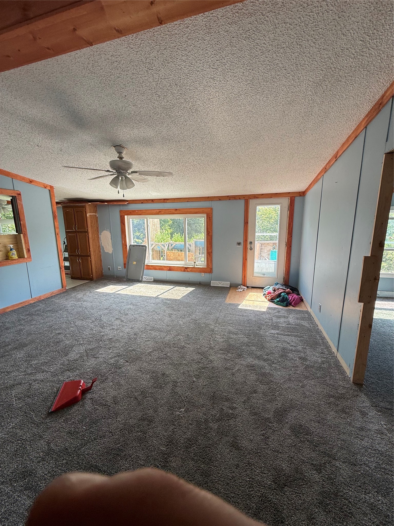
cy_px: 263
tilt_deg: -10.0
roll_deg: -0.5
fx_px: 212
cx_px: 197
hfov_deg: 85.7
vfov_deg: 102.1
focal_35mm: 14
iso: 50
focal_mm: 2.22
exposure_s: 1/156
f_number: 2.2
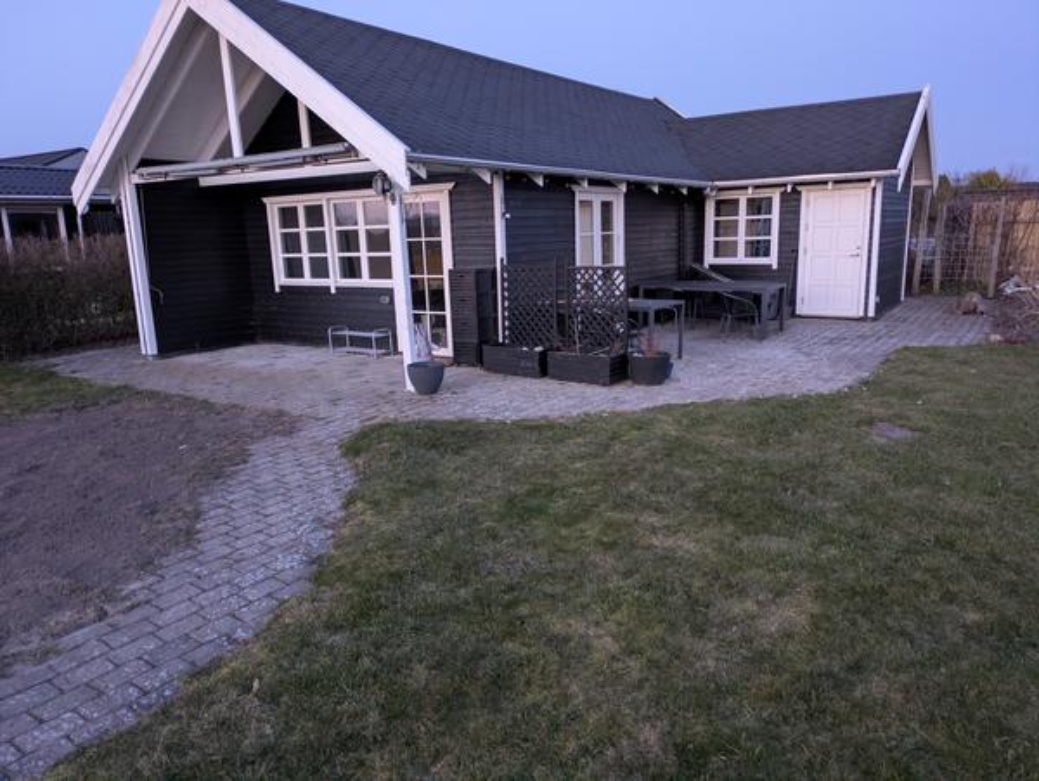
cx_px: 520
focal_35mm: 25
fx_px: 751
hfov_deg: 69.3
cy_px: 390
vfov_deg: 54.9
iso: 379
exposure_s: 1/25
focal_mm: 5.43
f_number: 1.89
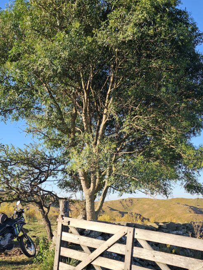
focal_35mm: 36
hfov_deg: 39.7
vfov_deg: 50.5
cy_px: 179
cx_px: 99
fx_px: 281
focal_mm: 6.3
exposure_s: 1/289
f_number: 1.7
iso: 10
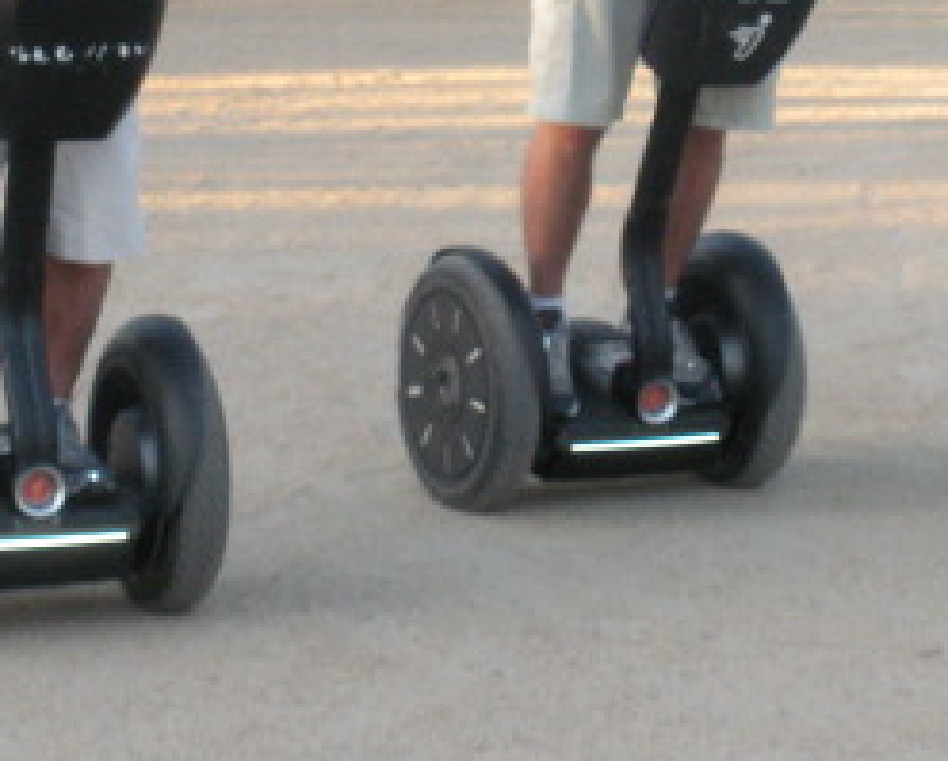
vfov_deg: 9.5
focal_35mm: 161
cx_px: 657
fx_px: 4523
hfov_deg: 11.9
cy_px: -115
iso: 297
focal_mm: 11.2
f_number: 4.6
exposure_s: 1/127
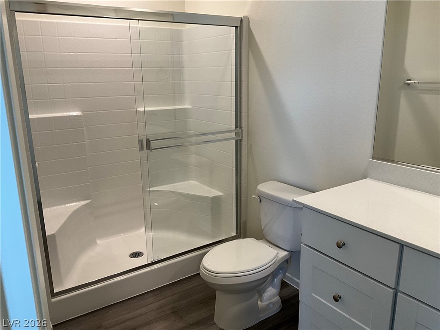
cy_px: 165
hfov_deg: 61.7
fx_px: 369
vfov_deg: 48.2
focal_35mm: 29
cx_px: 220
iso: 50
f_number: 1.8
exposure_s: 1/60
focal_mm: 3
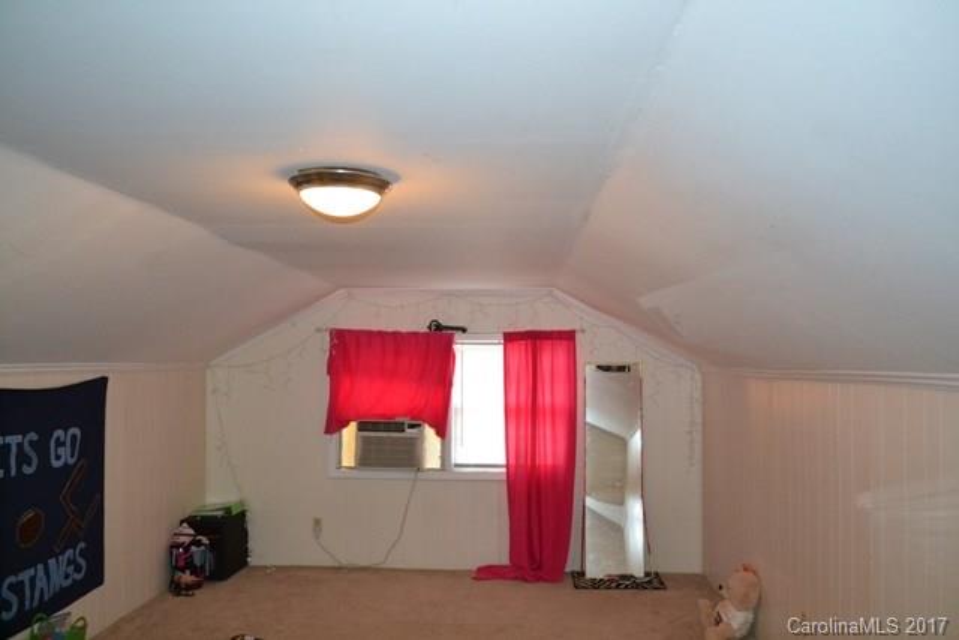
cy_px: 320
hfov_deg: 61.9
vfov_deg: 43.6
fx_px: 799
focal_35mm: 30
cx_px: 480
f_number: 3.8
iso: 2200
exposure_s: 1/60
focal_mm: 20
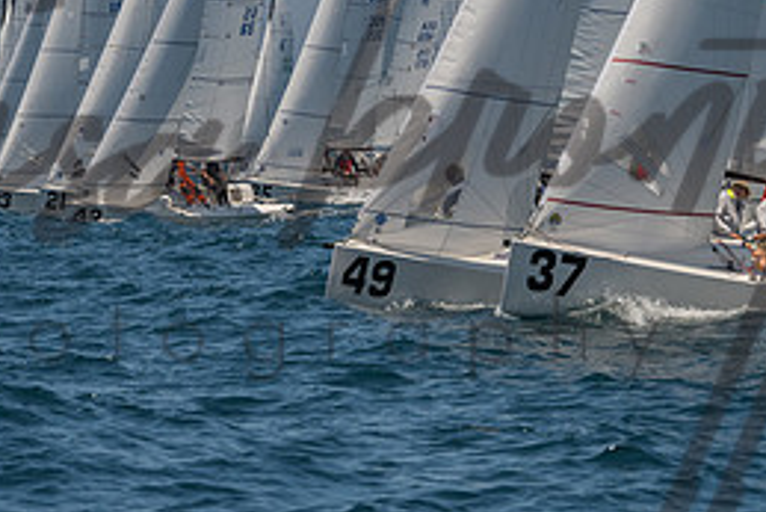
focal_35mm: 346
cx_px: 521
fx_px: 7366
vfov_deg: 4.0
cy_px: 114
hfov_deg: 6.0
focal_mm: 145
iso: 640
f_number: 9
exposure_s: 1/1000
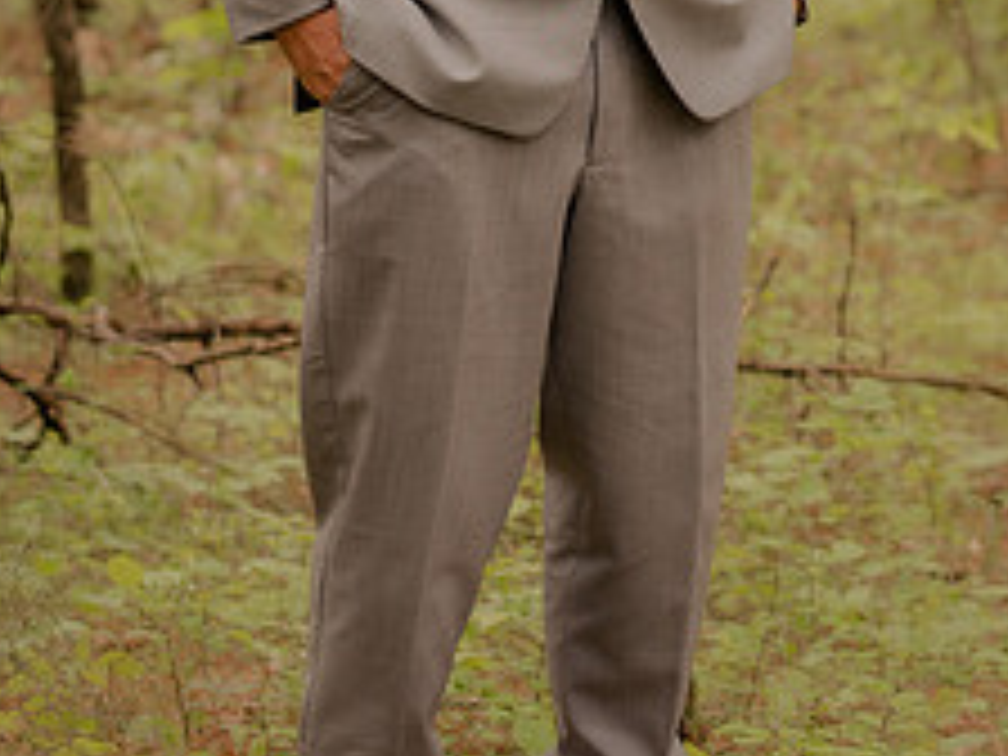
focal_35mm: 376
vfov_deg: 3.9
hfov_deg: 5.2
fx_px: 10949
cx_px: 1286
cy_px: -116
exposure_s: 1/250
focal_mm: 85
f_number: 2.8
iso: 200
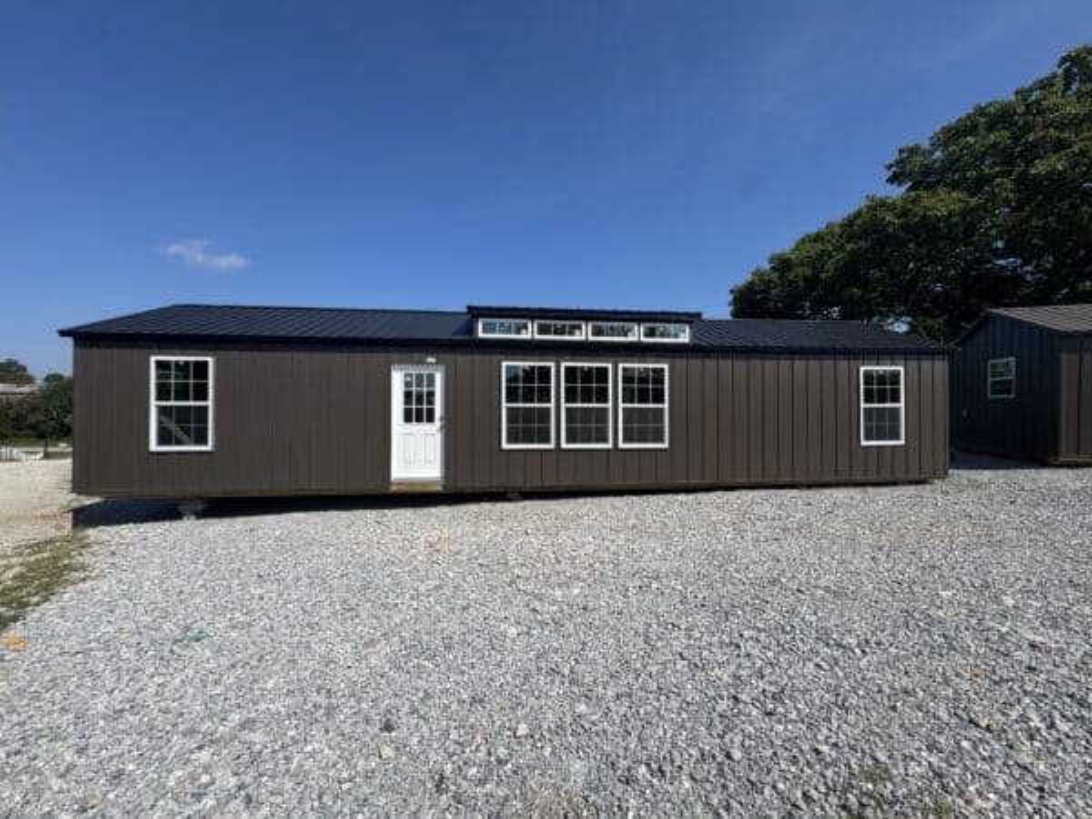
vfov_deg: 85.7
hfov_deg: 102.1
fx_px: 442
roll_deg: -0.8
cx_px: 546
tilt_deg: -0.6
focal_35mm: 14
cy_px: 410
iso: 50
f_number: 2.2
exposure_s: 1/2874
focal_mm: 2.22
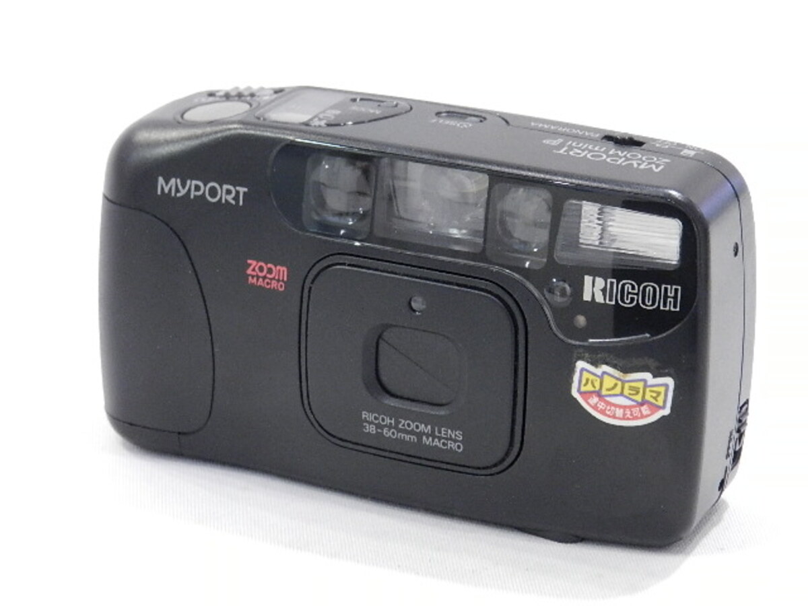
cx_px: 404
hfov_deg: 17.1
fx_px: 2684
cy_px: 303
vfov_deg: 12.9
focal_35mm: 115
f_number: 4.8
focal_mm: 20.5
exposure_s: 1/20
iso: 800
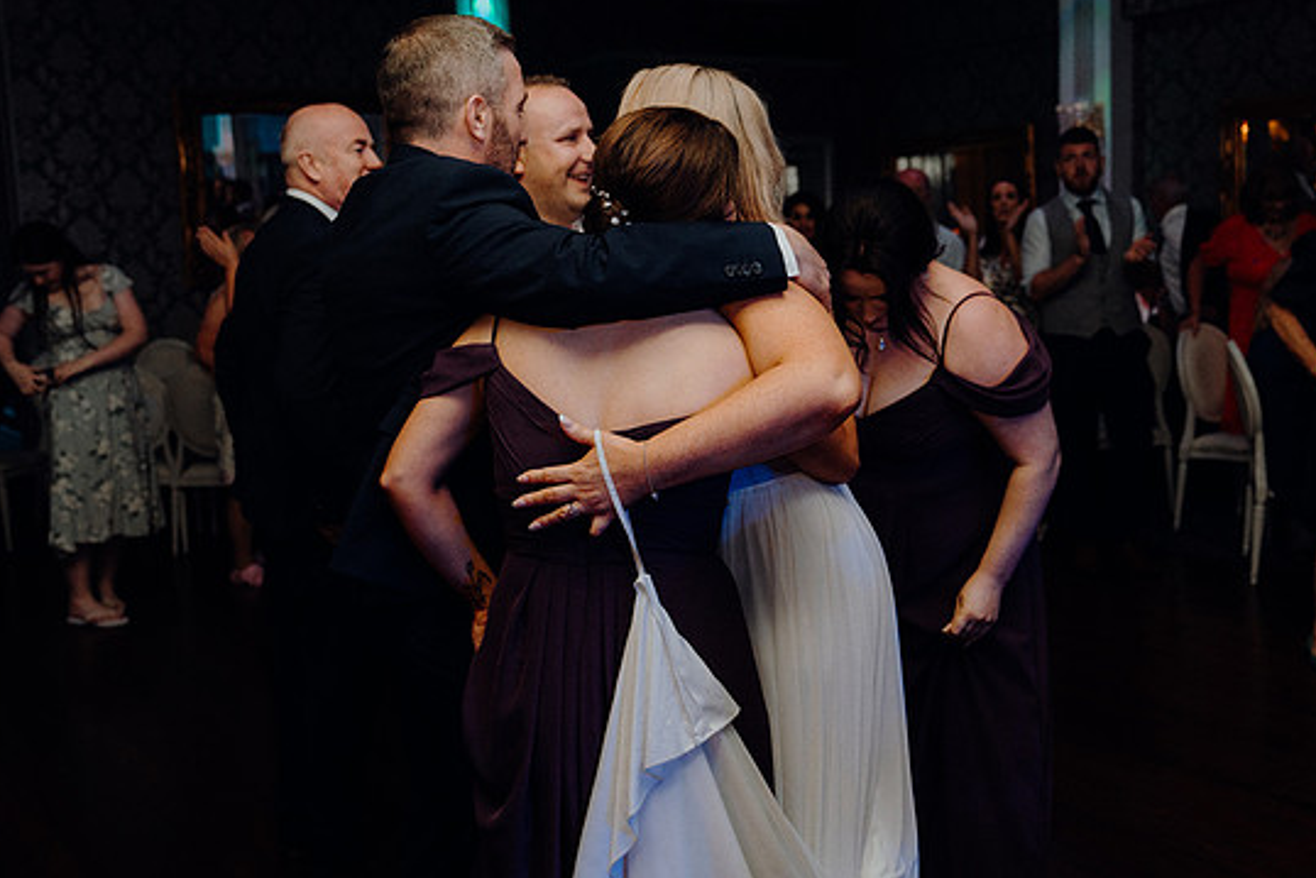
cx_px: 651
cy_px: 415
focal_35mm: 41
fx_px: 1499
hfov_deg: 47.4
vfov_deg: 32.6
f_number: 3.5
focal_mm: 38
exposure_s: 1/160
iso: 2500
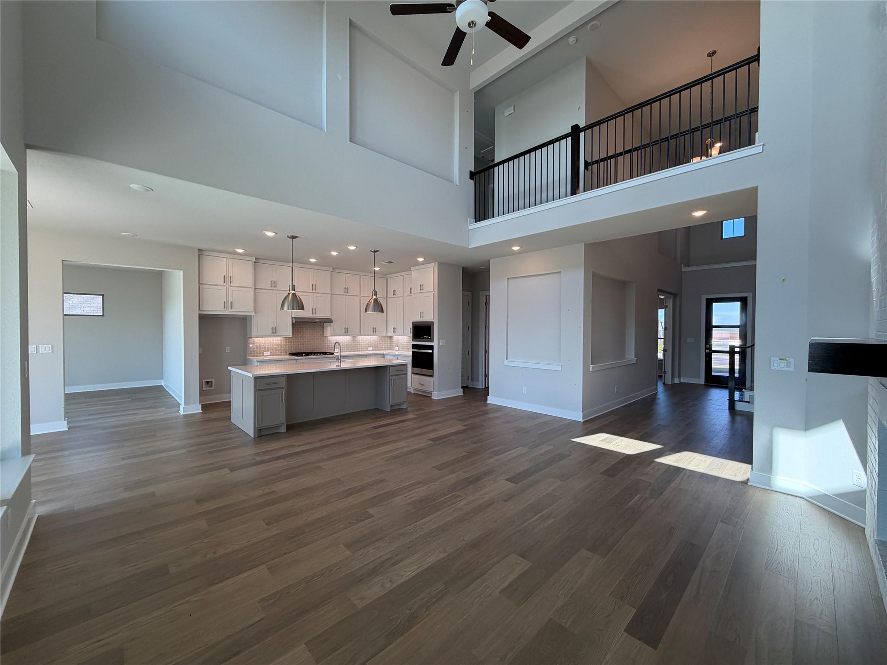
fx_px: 359
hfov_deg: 102.1
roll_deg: +0.3
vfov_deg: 85.7
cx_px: 444
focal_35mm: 14
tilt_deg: +0.4
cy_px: 332
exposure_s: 1/125
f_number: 2.2
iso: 50
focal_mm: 2.22
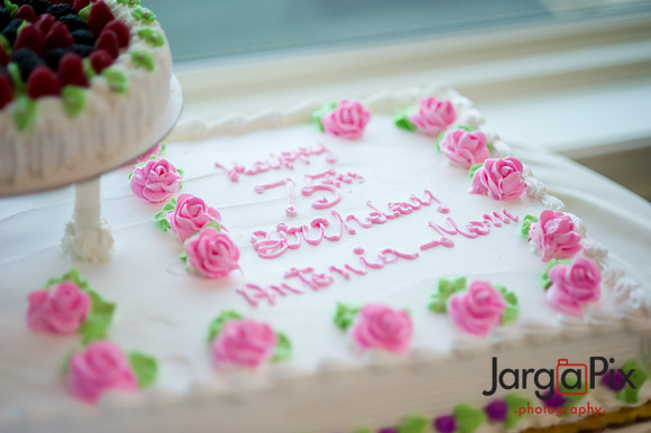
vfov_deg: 16.1
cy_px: 216
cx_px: 326
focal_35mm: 85
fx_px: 1536
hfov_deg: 23.9
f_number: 1.8
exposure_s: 1/6400
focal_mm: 85
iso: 1600
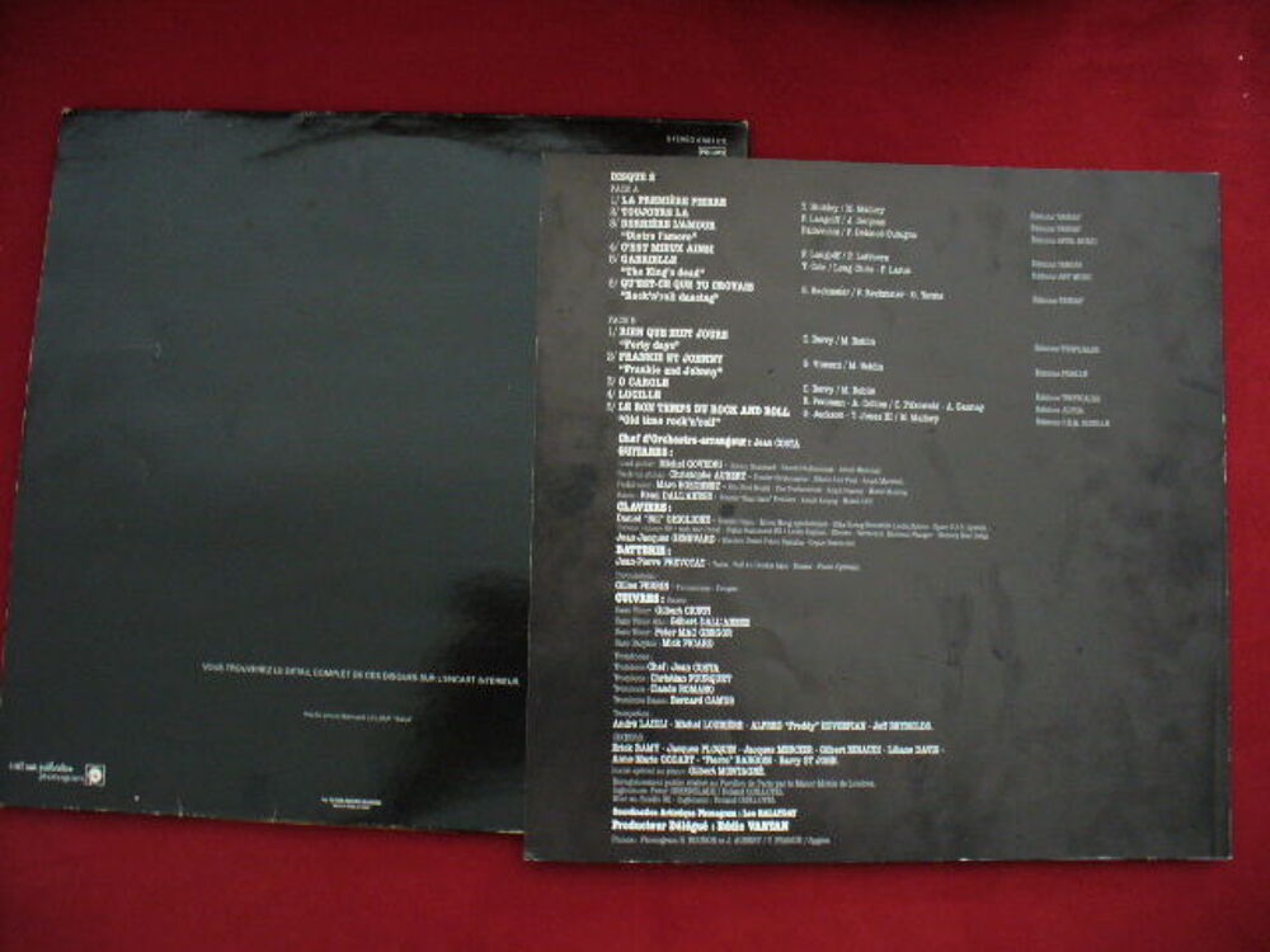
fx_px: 1357
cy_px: 476
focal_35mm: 37
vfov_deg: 38.7
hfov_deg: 50.1
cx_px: 635
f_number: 2.8
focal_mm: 6.1
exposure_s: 1/8
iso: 200
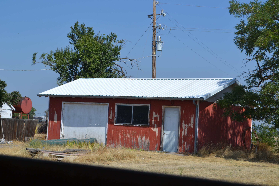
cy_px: 93
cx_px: 140
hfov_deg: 24.6
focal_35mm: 82
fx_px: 639
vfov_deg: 16.6
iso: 100
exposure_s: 1/320
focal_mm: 55
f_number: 9
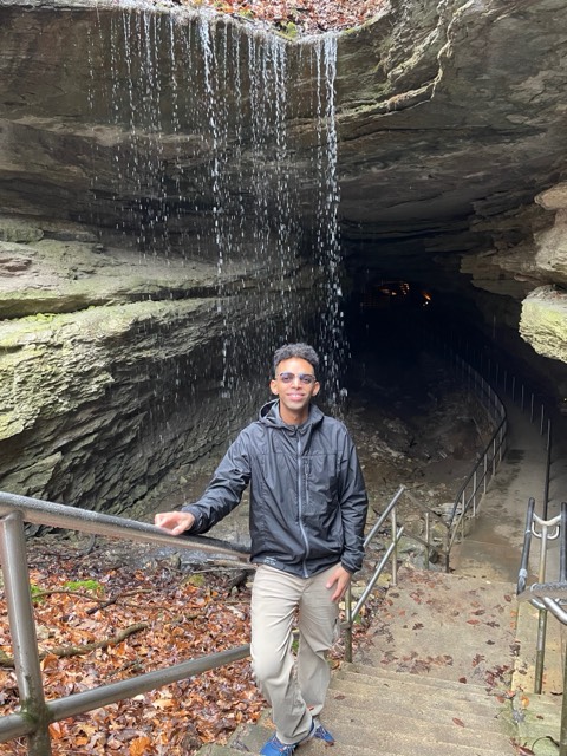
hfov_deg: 53.1
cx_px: 284
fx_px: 568
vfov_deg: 67.3
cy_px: 378
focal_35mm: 26
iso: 250
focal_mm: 4.2
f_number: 1.6
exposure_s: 1/60
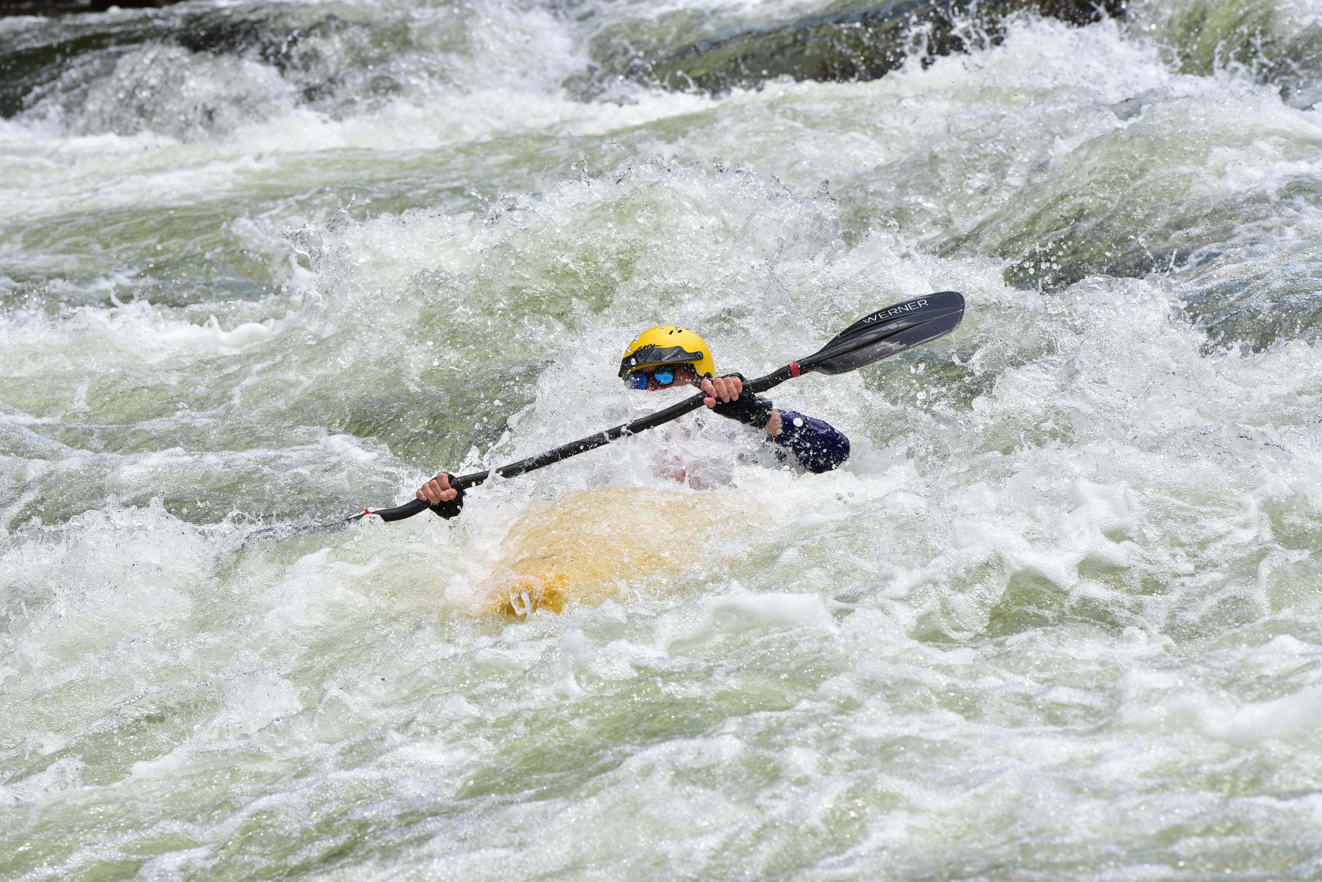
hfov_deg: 12.5
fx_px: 6059
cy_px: 441
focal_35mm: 165
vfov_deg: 8.3
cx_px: 661
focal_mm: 165
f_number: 7.1
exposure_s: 1/800
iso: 400
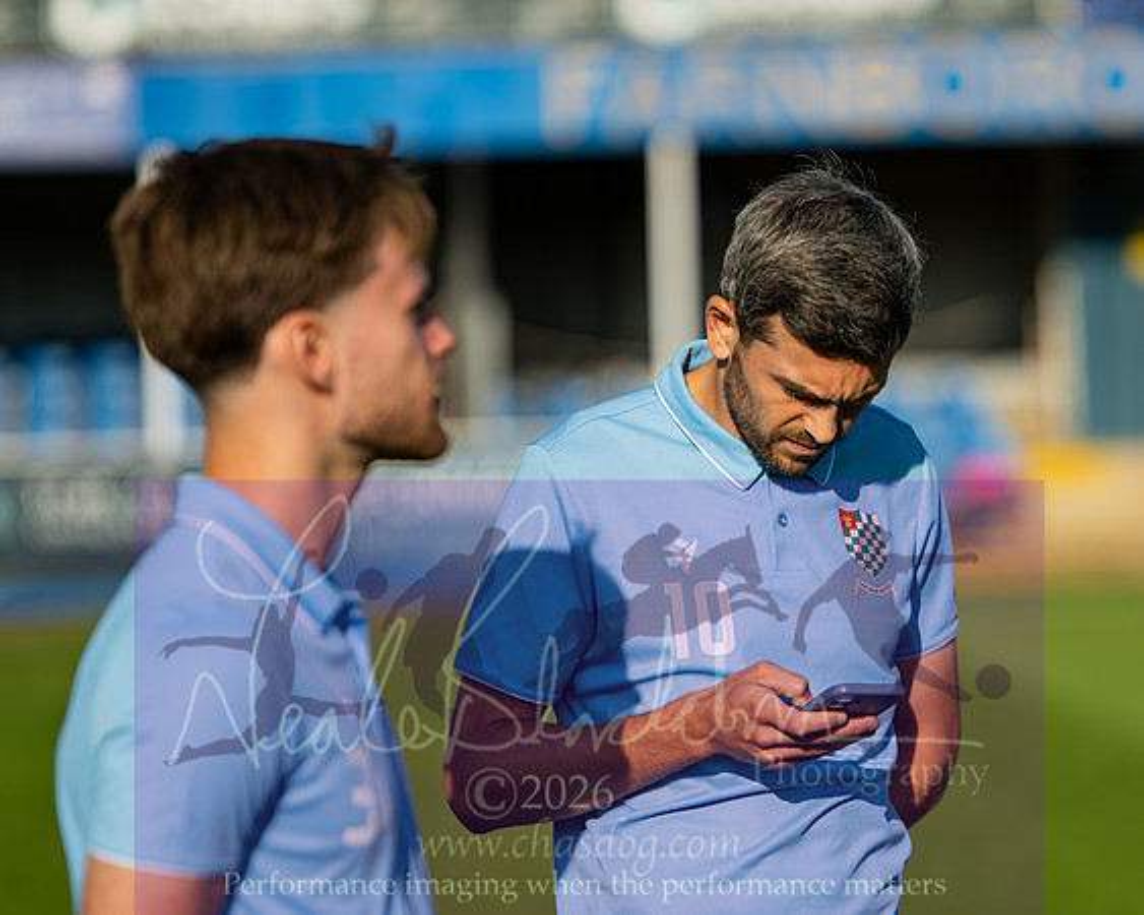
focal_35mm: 167
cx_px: 790
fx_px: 5655
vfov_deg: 9.2
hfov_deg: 11.5
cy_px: 405
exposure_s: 1/6400
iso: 72
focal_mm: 85
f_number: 1.4
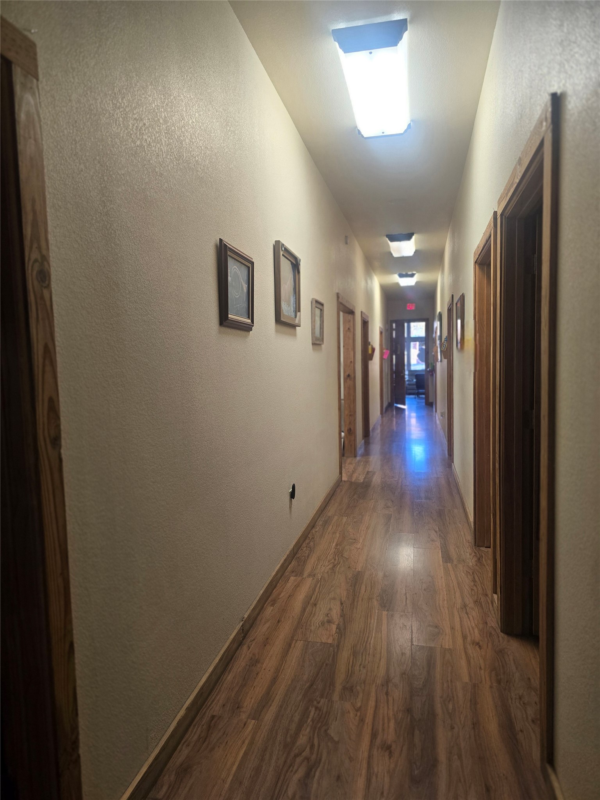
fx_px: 532
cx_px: 300
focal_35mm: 23
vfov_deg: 73.9
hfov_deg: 58.9
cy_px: 400
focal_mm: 6.3
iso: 160
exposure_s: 1/120
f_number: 1.7
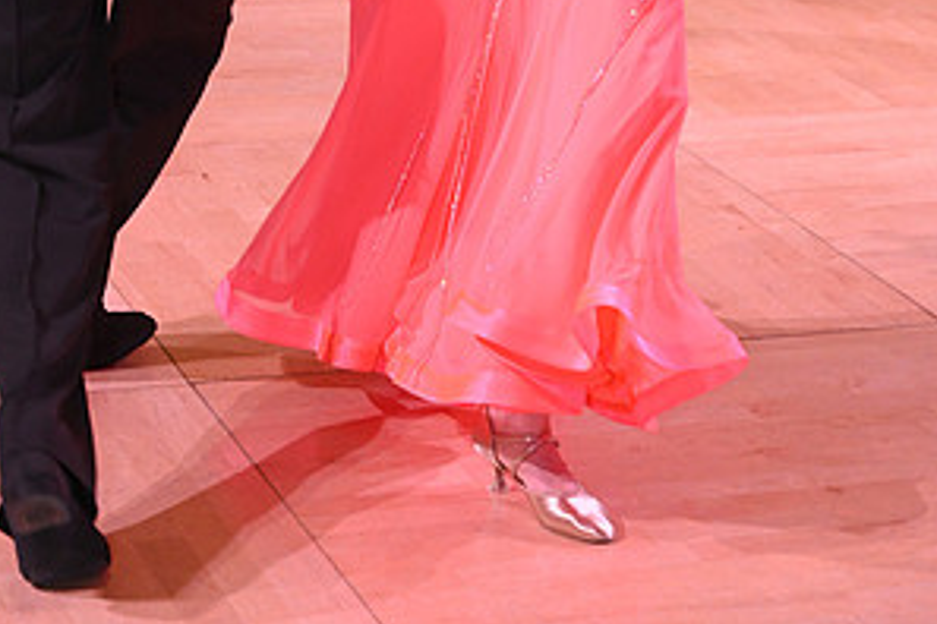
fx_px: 3305
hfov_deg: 16.1
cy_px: -265
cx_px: 415
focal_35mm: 127
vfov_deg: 10.5
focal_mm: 65
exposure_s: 1/200
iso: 2500
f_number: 5.6
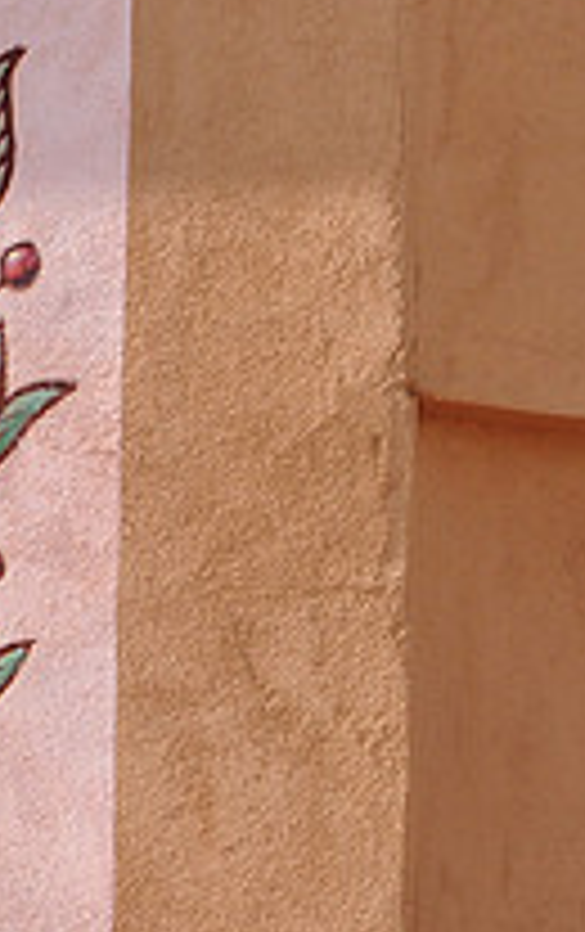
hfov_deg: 2.9
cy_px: 362
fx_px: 11399
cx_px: -450
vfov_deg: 4.7
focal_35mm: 448
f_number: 14
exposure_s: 1/160
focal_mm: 105
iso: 200
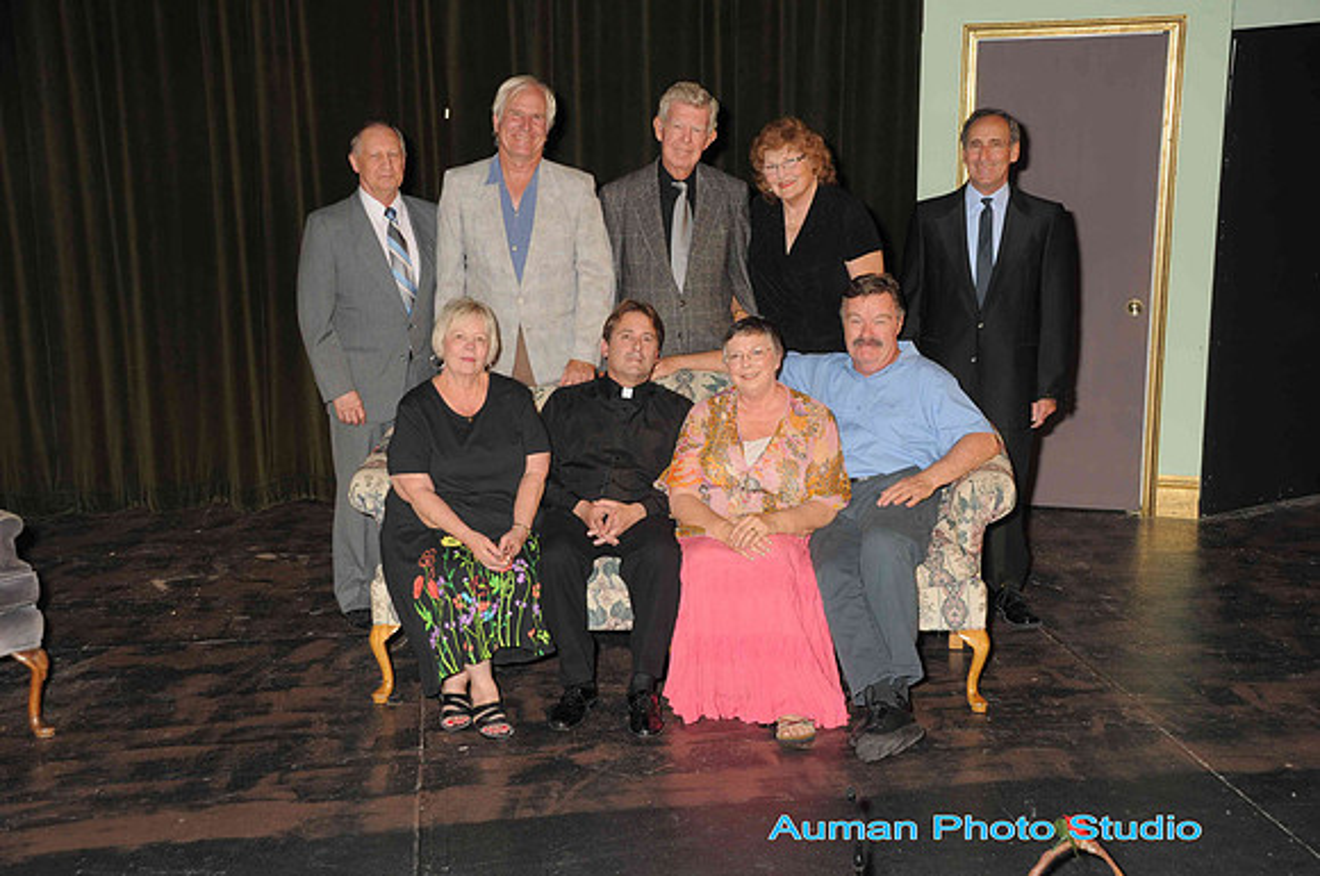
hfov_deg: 42.4
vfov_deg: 28.9
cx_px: 660
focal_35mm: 46
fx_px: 1703
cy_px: 438
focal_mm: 31
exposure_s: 1/125
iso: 200
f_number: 5.6
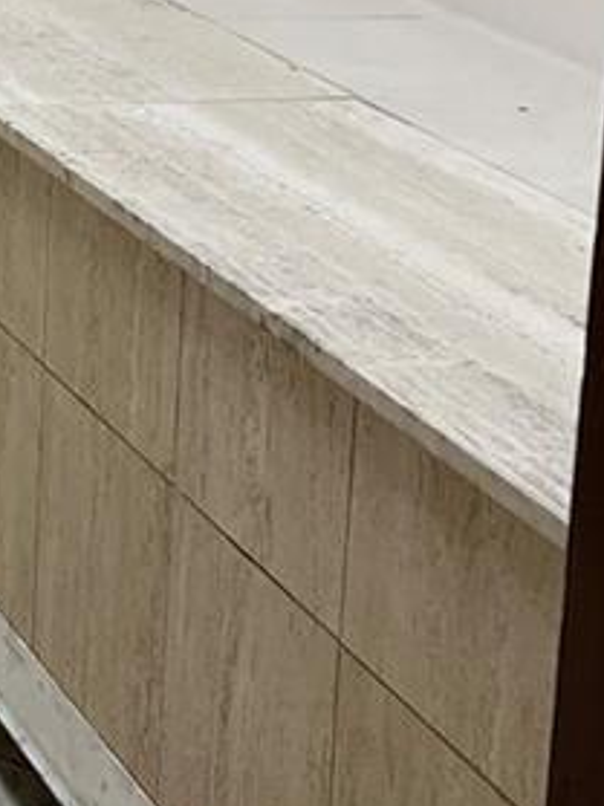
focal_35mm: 112
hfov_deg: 11.7
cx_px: -659
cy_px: -104
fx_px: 2608
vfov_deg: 17.0
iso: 80
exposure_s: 1/120
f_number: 1.5
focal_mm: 5.7
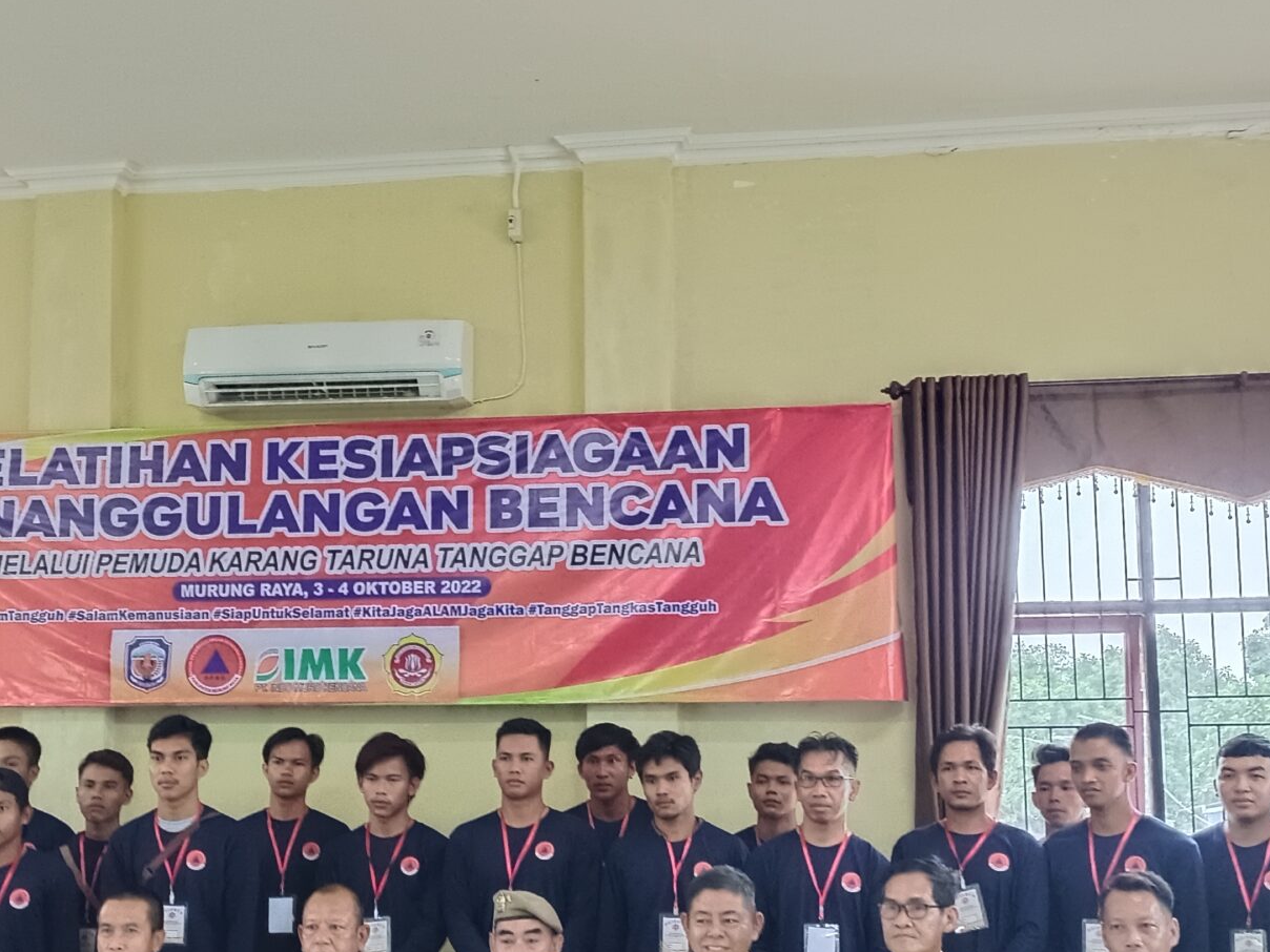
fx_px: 1944
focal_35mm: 53
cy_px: 526
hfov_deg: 36.1
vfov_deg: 27.5
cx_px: 537
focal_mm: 4.74
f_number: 1.79
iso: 1610
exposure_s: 1/33.3
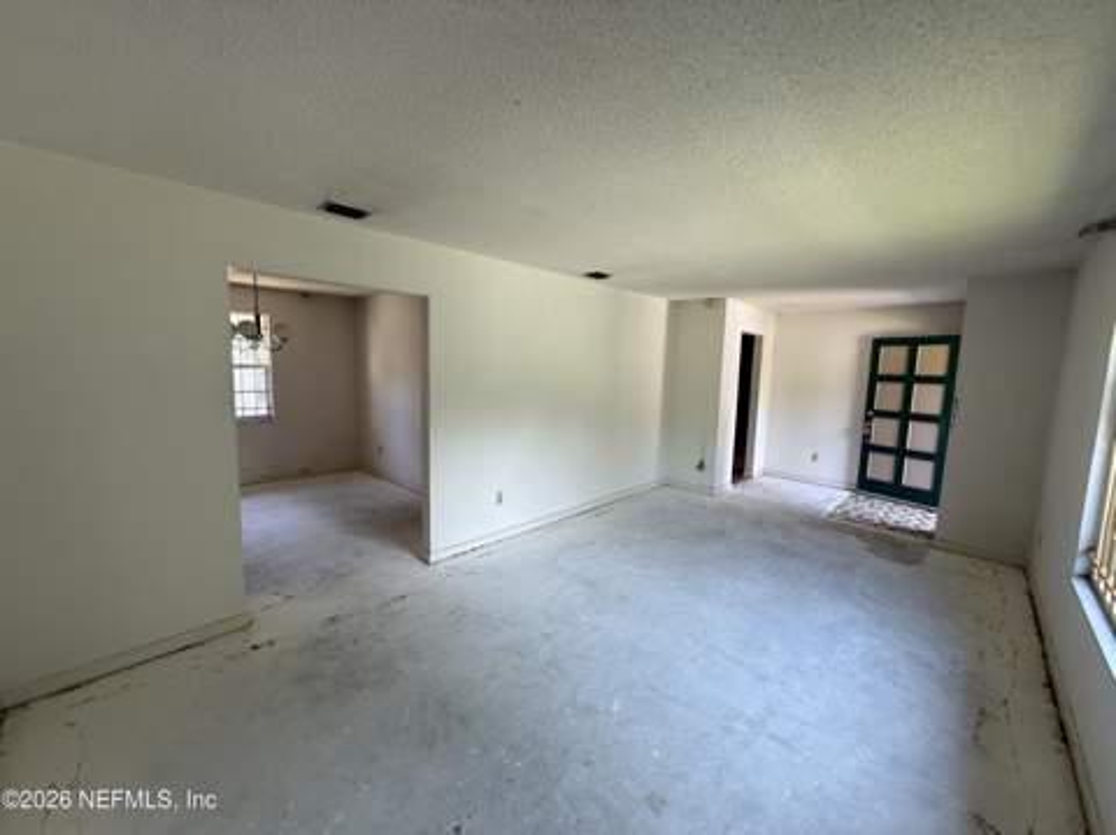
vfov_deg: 85.6
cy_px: 418
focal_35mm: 14
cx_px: 558
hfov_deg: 102.1
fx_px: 451
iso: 125
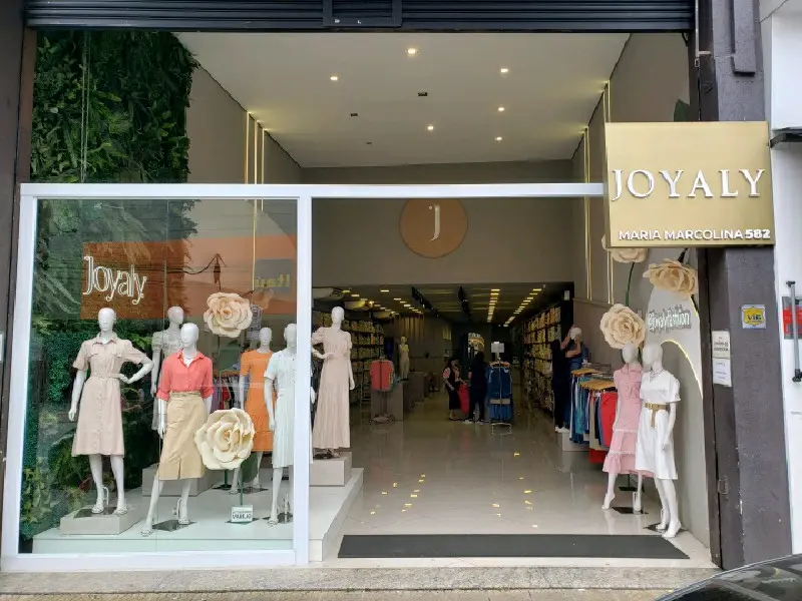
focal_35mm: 26
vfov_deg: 53.1
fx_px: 602
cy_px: 300
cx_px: 401
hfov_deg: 67.3
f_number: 2.4
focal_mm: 4.3
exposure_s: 1/303
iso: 50
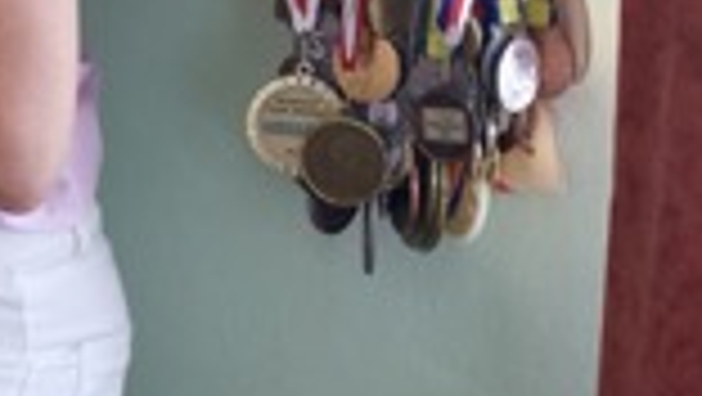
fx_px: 3446
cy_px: 43
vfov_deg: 6.6
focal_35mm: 185
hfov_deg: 10.9
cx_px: -567
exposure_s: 1/160
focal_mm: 40
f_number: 4
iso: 6400
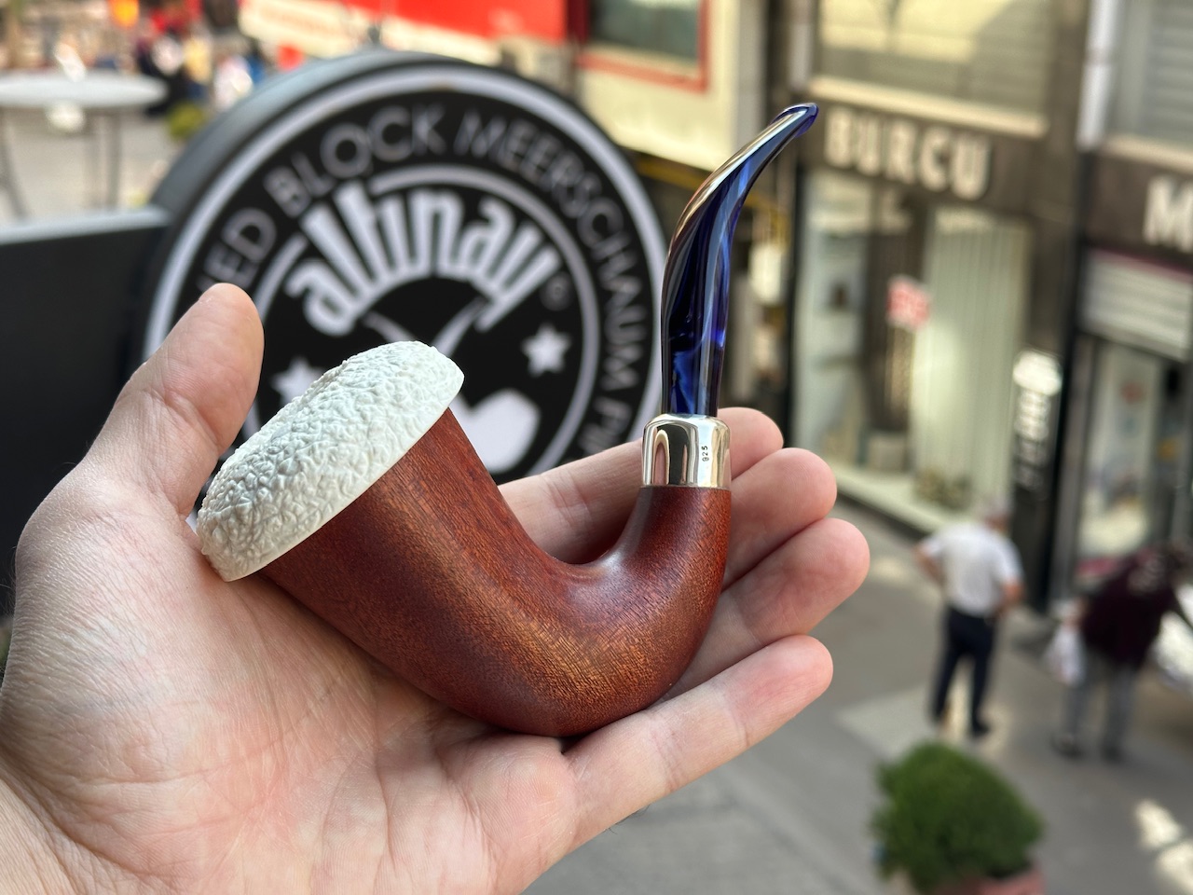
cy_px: 448
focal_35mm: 48
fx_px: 1654
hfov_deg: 39.7
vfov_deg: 30.3
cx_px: 596
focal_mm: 6.86
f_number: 1.78
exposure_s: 1/369
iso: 64
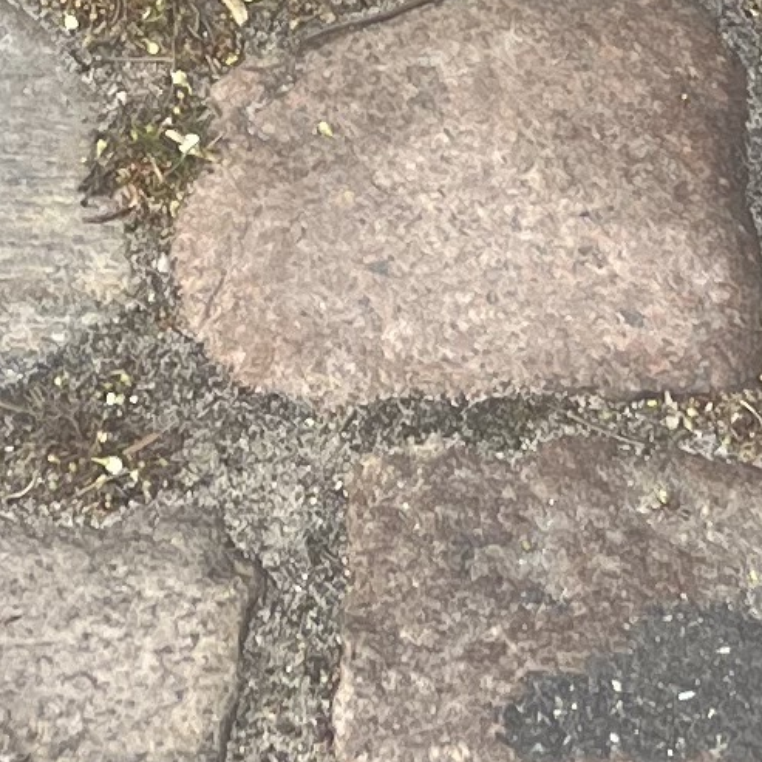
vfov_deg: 7.6
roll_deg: -0.8
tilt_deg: -23.8
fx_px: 4682
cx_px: 382
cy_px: -1870
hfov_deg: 9.3
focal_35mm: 188
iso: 50
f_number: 1.5
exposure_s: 1/808
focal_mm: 5.7
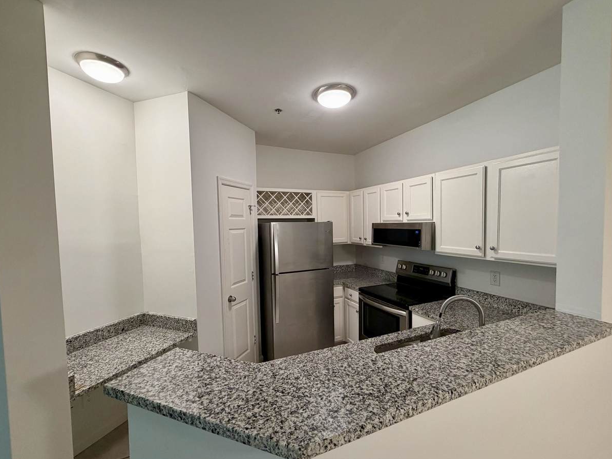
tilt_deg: -2.1
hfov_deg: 98.1
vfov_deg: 81.7
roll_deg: +0.8
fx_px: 265
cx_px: 316
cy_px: 237
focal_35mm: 15
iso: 200
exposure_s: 1/60
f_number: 2.2
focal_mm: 2.22
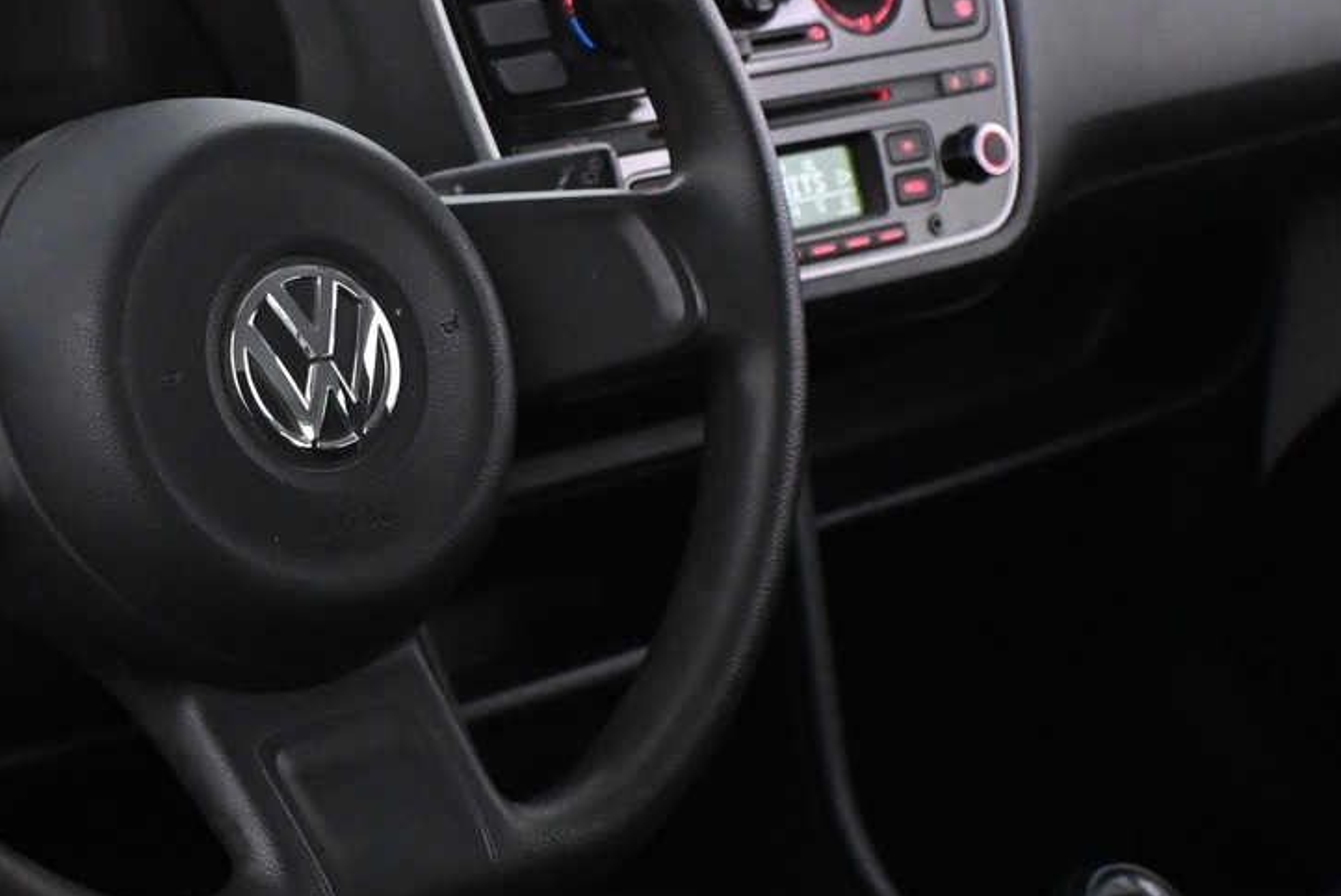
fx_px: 2757
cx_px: 165
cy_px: 242
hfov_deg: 26.5
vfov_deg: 18.3
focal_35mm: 74
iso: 5000
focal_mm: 22
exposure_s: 1/60
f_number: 4
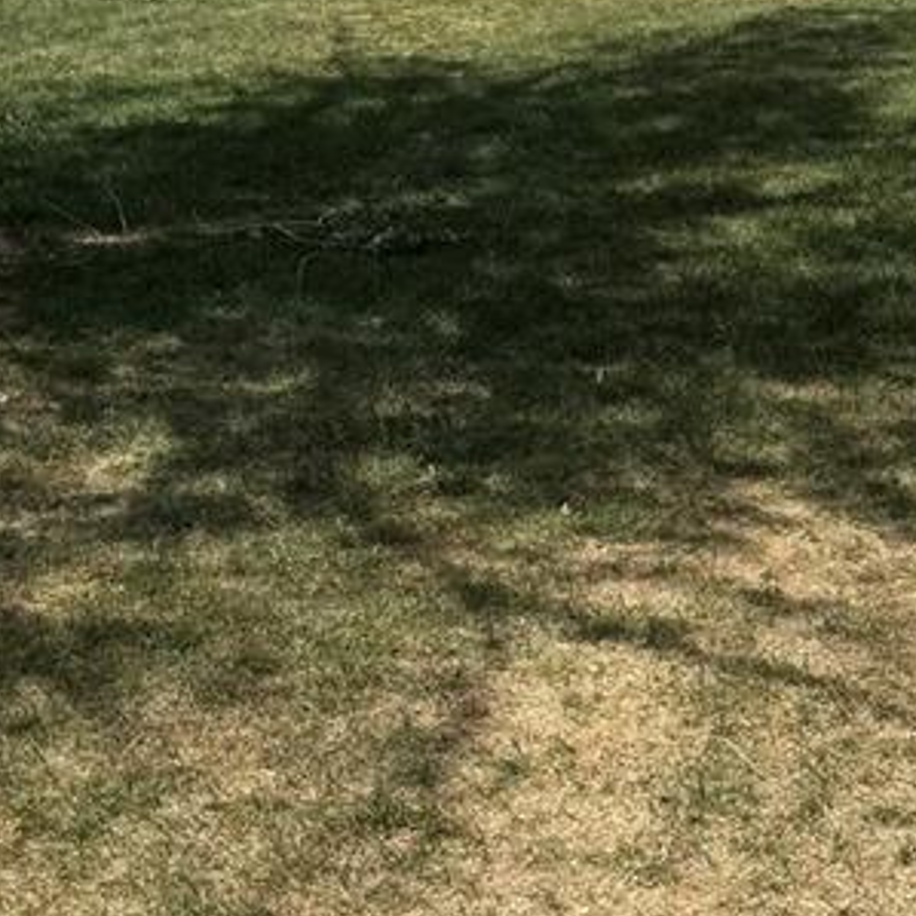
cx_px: 766
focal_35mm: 85
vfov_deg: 19.9
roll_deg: +0.9
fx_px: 2545
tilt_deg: -5.8
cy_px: 28
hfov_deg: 20.1
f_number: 1.78
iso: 80
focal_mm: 6.76
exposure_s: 1/4673
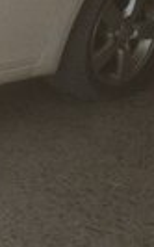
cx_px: -356
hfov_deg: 7.3
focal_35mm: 153
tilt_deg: -19.2
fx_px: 1029
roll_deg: -4.2
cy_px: 55
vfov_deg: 13.6
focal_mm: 4.15
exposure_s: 1/120
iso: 32
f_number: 2.2
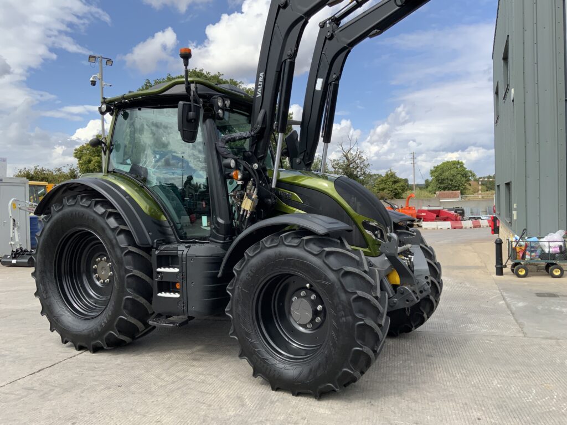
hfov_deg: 61.7
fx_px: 475
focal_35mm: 29
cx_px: 284
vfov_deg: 48.2
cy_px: 212
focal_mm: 3
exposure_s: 1/1412
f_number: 1.8
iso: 16
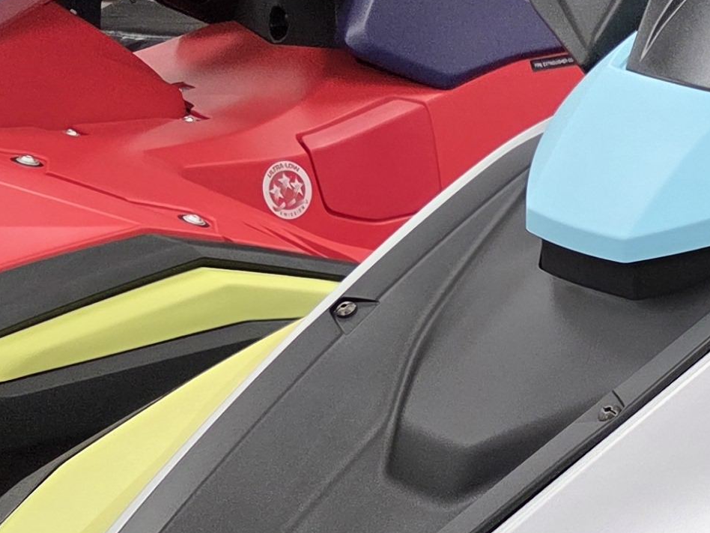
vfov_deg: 14.9
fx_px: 1990
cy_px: 564
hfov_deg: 18.7
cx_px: 932
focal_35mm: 97
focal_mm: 5.4
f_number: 1.8
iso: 125
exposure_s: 1/120
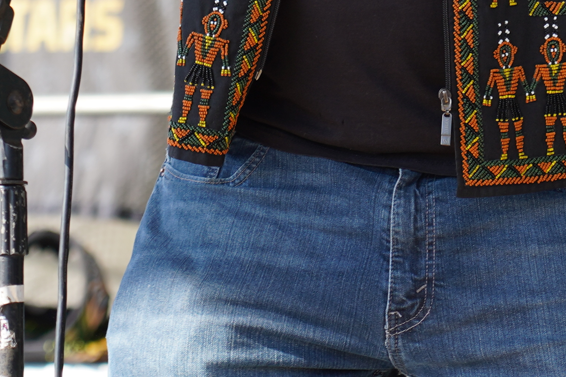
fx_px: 6431
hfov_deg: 5.0
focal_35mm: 409
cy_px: -297
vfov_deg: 3.3
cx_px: 329
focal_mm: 105
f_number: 4.5
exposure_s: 1/200
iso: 100
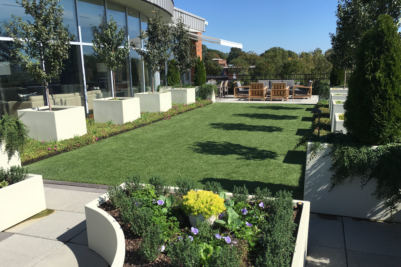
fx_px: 345
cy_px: 153
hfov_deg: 60.3
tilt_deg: -15.0
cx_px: 202
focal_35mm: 31
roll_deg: +0.9
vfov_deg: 42.2
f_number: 2.2
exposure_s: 1/1832
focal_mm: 4.15
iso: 25
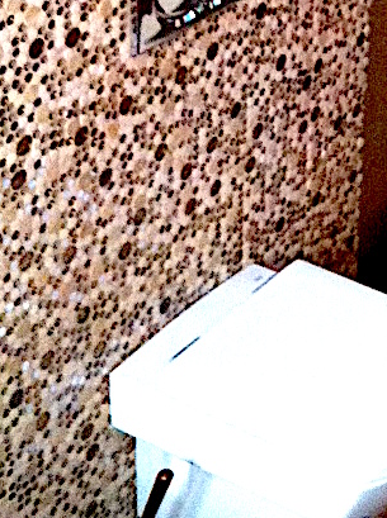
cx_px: 546
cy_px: -79
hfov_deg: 12.7
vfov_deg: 17.1
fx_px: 1661
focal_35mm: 111
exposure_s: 1/17
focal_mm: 3.85
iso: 400
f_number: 2.8
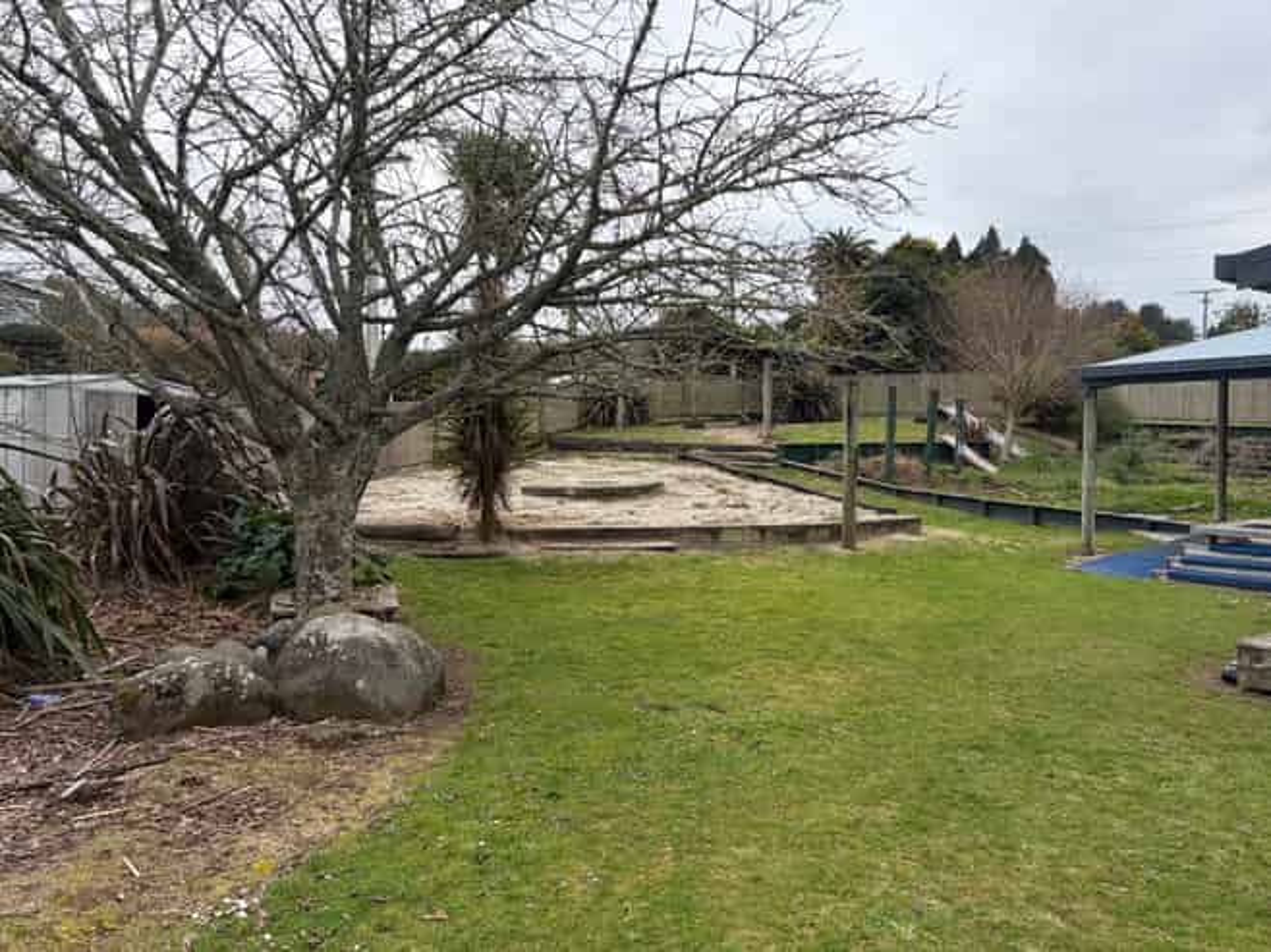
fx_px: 954
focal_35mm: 26
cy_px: 476
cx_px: 636
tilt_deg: -1.7
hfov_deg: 67.3
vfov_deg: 53.0
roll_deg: -0.6
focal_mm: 5.96
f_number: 1.6
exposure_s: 1/764
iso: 50
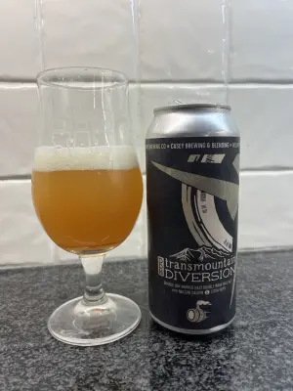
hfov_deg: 53.1
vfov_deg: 67.3
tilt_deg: -9.7
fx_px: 293
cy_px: 196
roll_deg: +1.3
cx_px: 146
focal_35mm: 26
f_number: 1.6
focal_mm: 5.1
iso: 64
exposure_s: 1/100
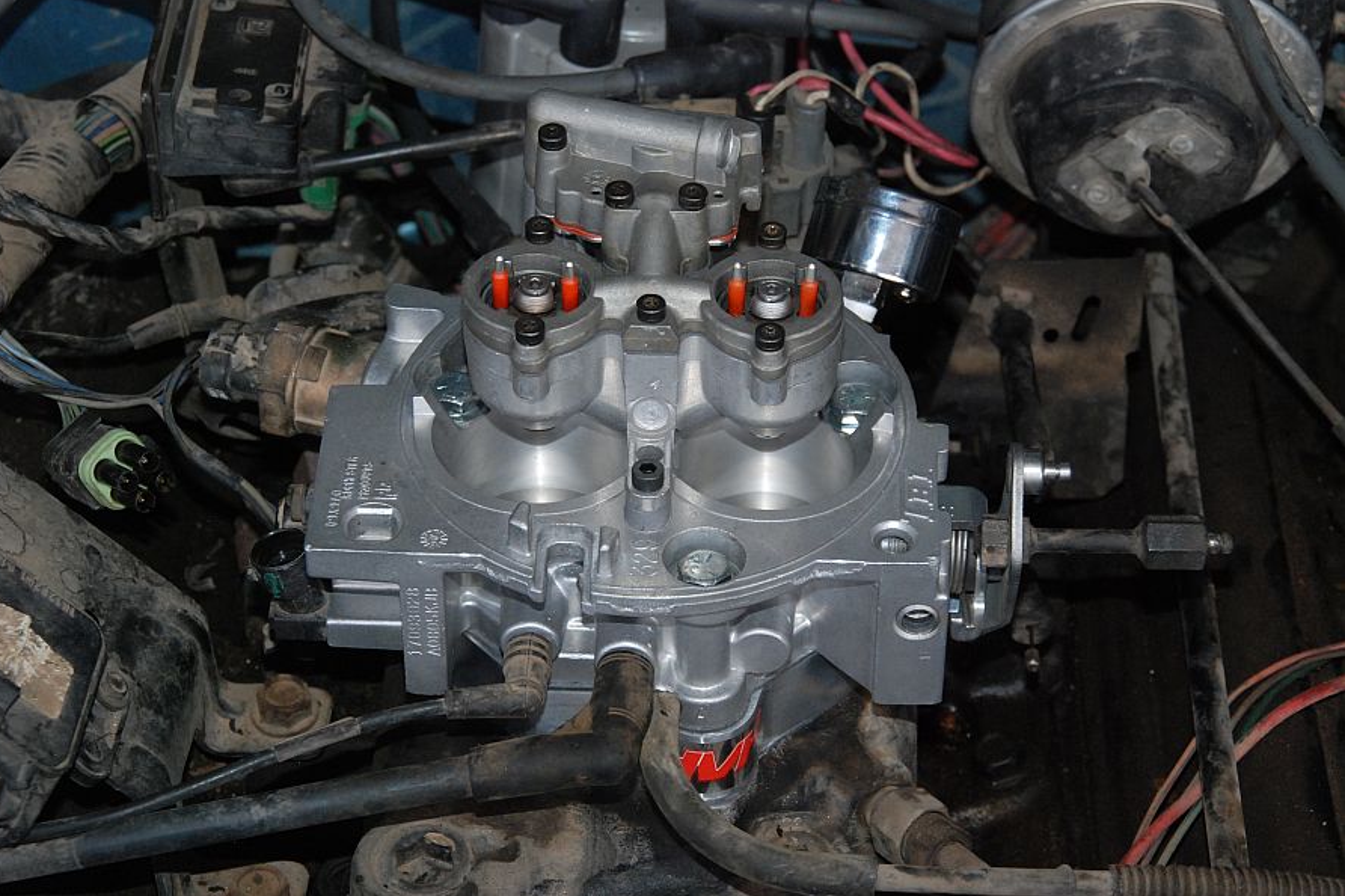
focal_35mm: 99
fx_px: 3679
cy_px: 448
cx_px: 668
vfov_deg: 13.9
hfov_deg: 20.7
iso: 800
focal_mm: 65
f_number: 8
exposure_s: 1/200
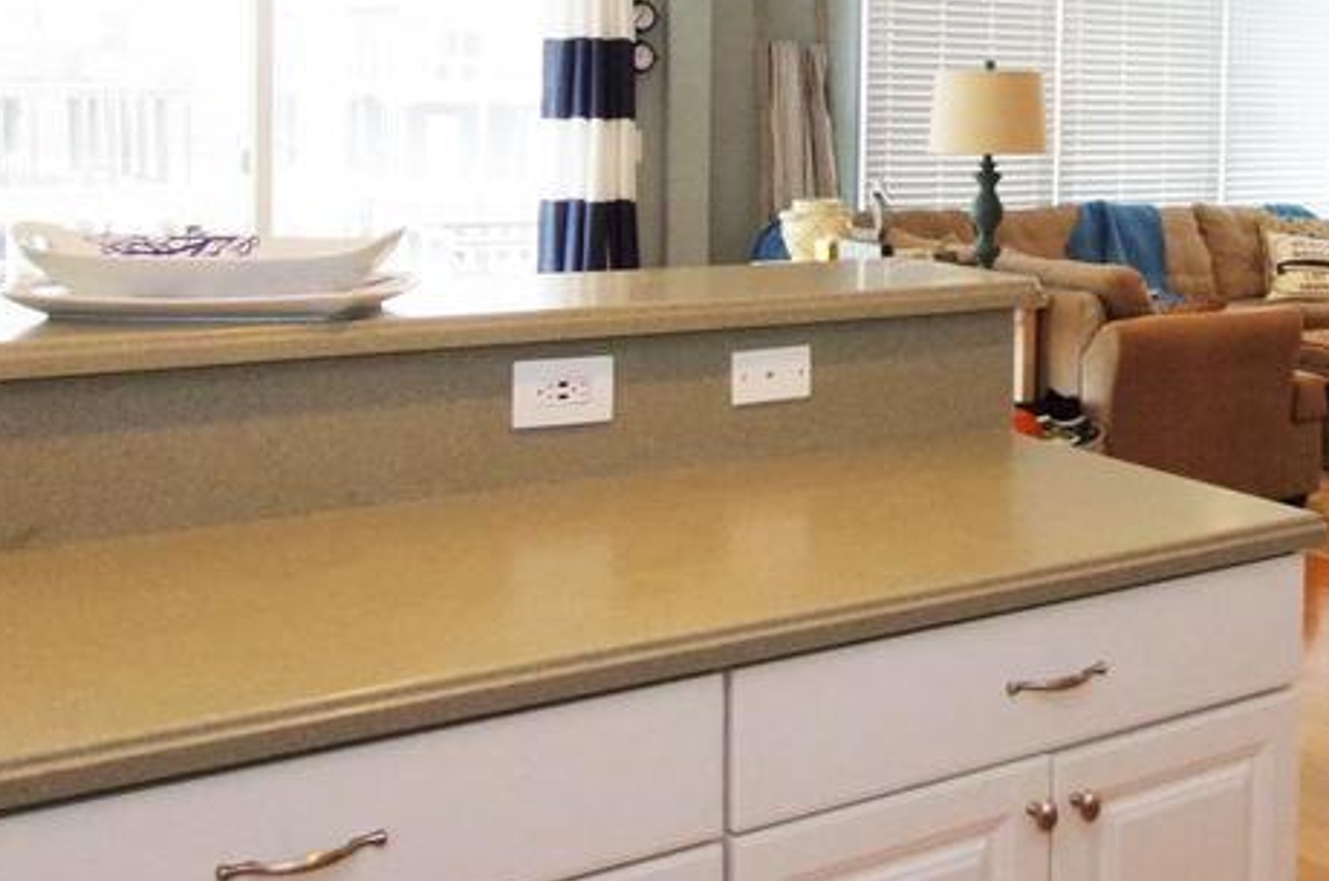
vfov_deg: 27.8
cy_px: 152
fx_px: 1732
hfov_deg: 39.6
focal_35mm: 47
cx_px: 1138
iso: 3200
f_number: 8
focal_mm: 10
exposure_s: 1/60
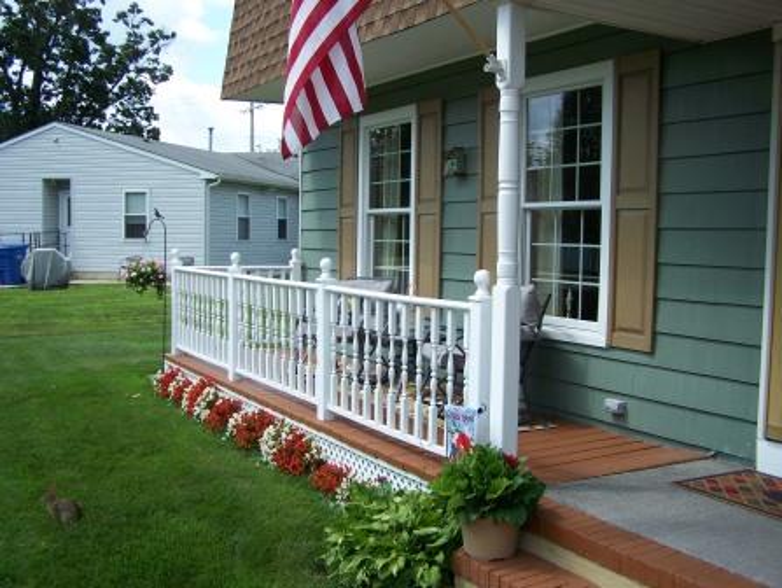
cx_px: 391
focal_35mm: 38
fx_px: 859
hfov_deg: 48.9
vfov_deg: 37.8
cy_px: 294
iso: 80
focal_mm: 6.3
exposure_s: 1/640
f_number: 2.8
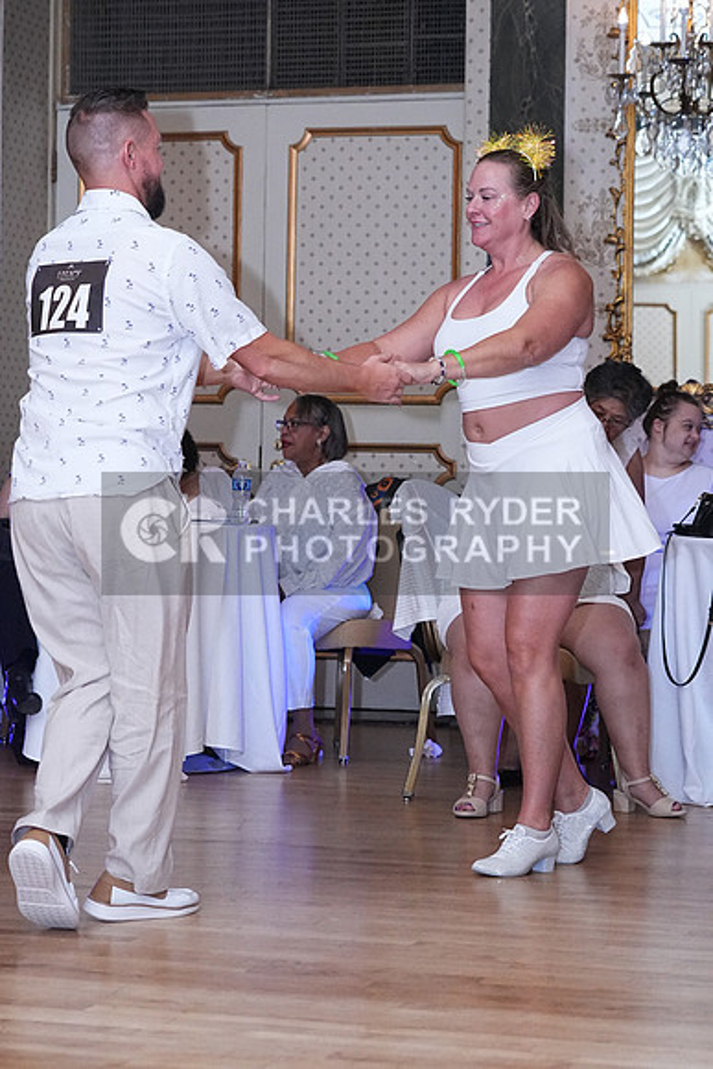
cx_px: 356
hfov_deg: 16.1
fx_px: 2524
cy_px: 534
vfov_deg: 23.9
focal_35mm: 85
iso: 5000
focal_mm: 57
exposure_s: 1/200
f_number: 4
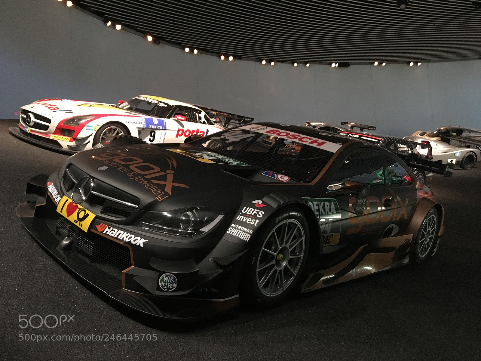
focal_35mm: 29
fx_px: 403
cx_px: 240
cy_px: 180
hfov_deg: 61.7
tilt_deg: +5.0
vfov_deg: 48.2
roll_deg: +3.6
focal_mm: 4.15
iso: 400
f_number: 2.2
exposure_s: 1/17
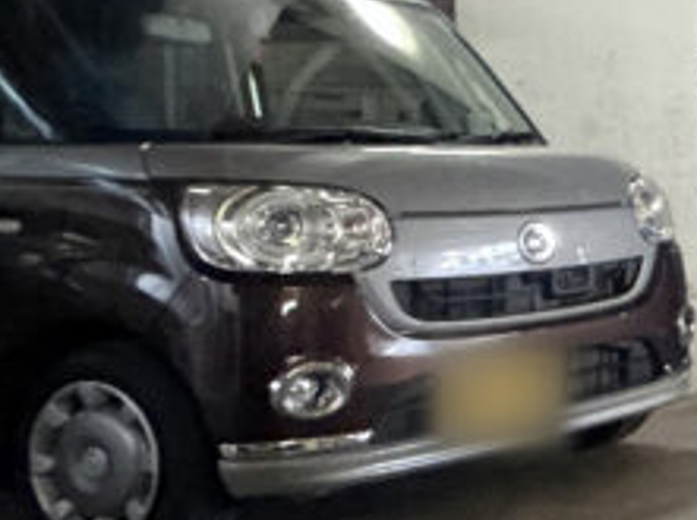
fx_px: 1307
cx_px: 1426
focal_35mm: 65
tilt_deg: -0.3
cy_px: 186
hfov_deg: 18.3
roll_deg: +1.3
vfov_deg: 22.5
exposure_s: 1/40
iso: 1000
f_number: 2.2
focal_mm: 2.22
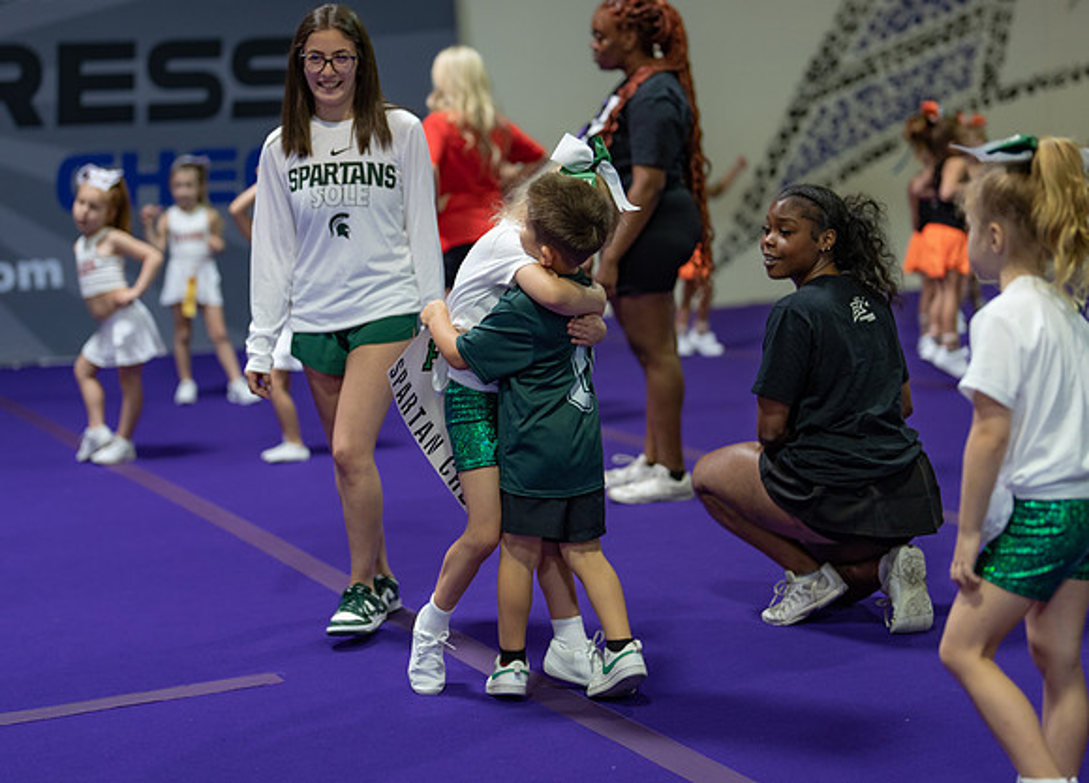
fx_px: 2197
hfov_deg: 27.8
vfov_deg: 20.2
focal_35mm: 71
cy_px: 288
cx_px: 520
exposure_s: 1/320
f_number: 1.2
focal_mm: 50
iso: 500
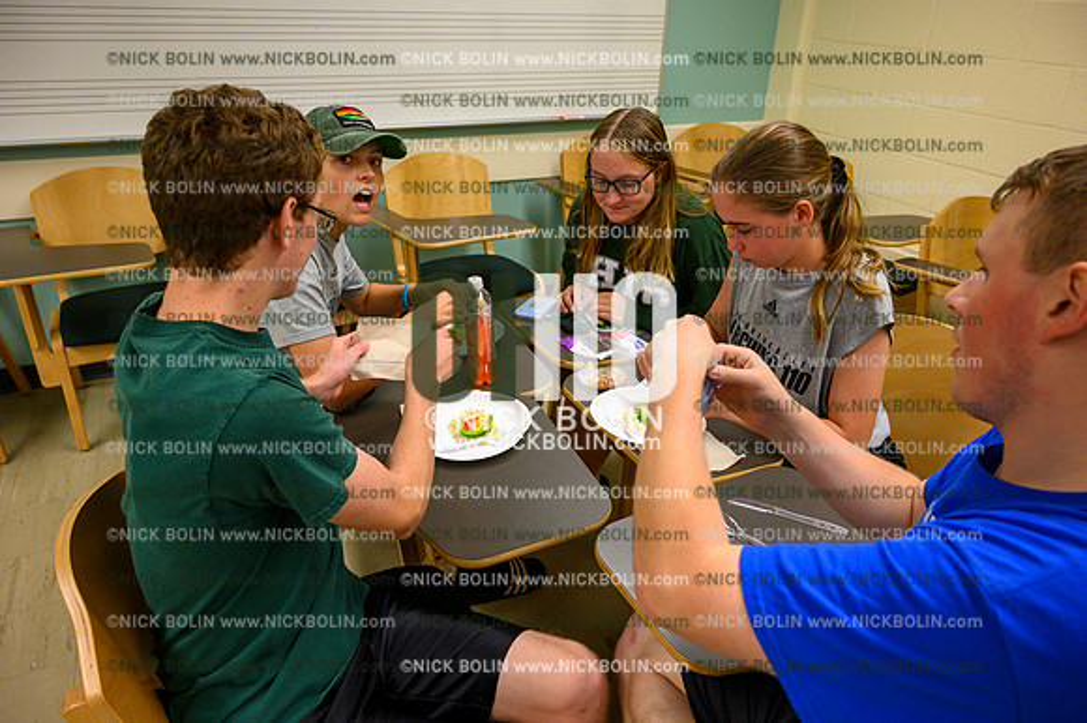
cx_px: 544
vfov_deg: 50.4
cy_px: 362
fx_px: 769
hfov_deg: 70.5
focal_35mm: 26
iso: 1600
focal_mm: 25.5
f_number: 4.5
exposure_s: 1/250
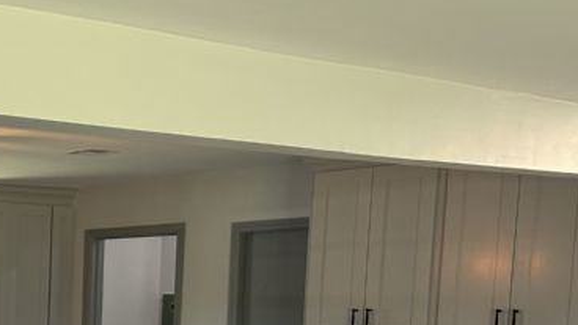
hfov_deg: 24.5
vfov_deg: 14.8
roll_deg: +0.3
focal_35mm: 77
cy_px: 454
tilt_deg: -7.6
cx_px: -141
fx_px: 1180
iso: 80
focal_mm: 5.7
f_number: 1.5
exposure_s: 1/60
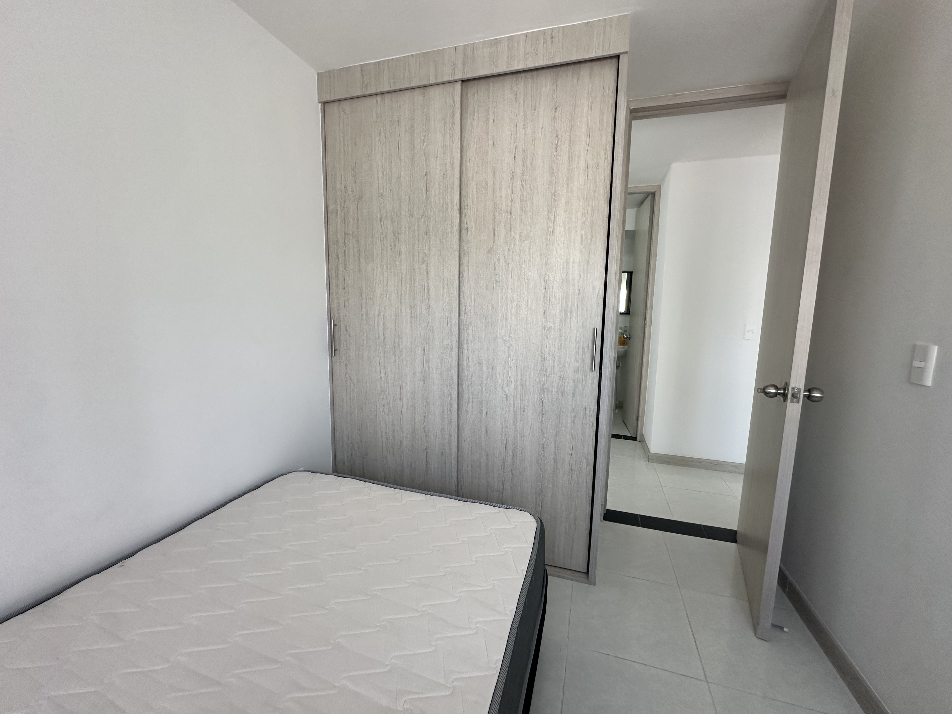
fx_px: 385
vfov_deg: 85.7
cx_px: 476
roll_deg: -2.8
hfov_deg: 102.1
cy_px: 357
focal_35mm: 14
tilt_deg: -5.7
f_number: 2.2
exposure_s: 1/99
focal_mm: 2.22
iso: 160
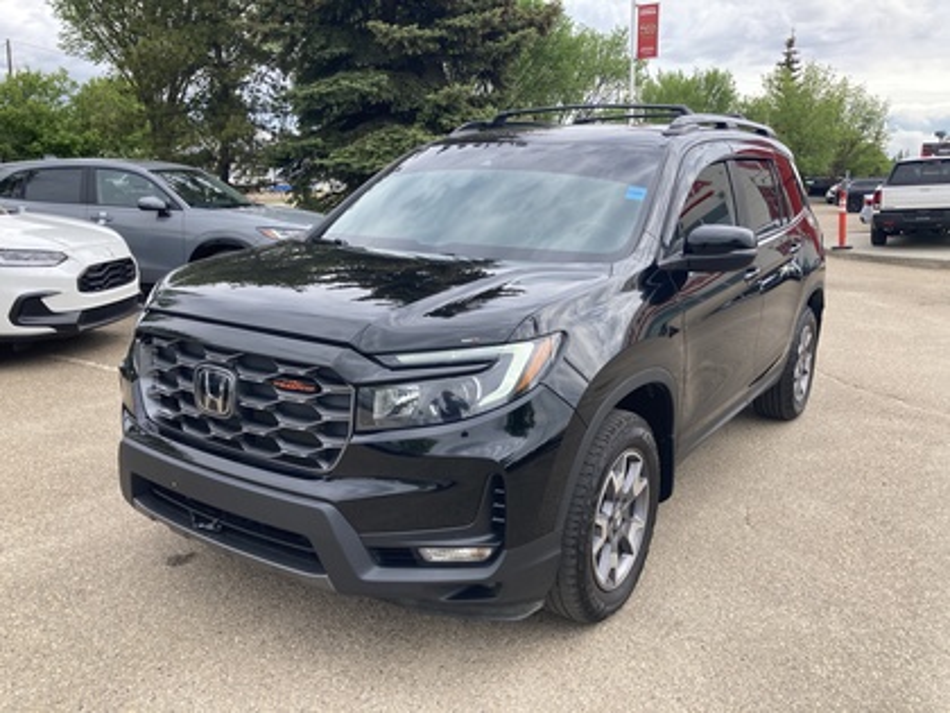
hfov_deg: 63.4
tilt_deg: -12.3
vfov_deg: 49.7
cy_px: 356
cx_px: 475
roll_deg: -0.4
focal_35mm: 28
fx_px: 768
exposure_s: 1/800
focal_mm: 3.99
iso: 20
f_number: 1.8
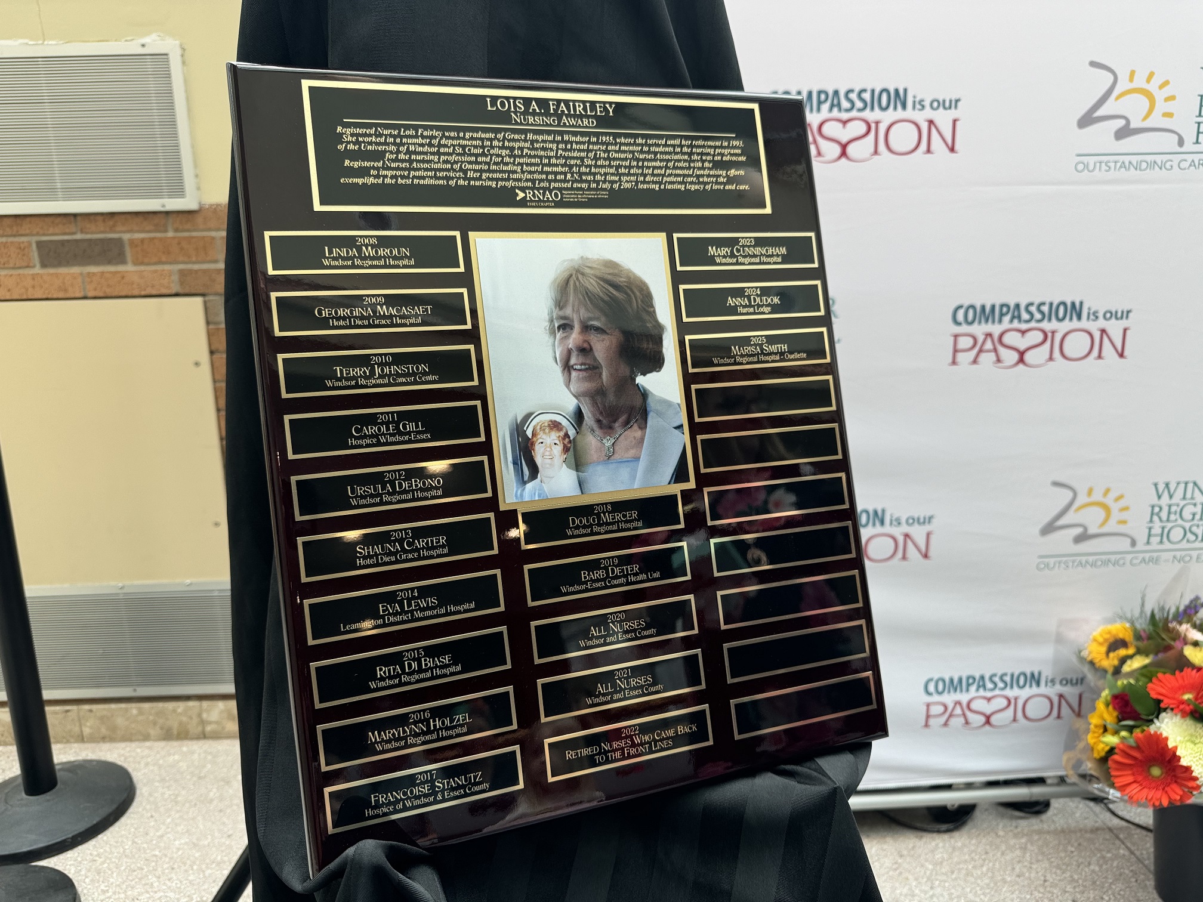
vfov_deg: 56.8
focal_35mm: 24
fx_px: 834
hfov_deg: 71.6
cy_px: 451
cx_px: 602
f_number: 1.78
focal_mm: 6.76
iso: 64
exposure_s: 1/200
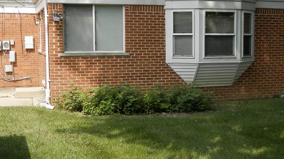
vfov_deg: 18.8
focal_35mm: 64
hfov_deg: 32.6
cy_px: 93
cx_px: 191
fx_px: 482
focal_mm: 6.1
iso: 80
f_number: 3.3
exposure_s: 1/500
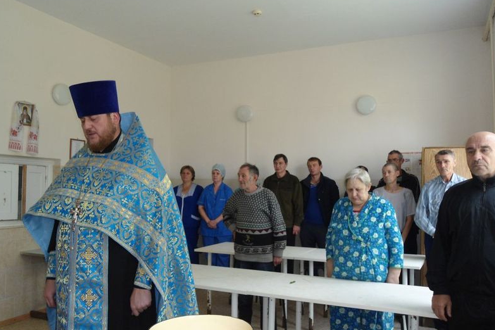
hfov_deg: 57.2
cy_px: 170
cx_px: 247
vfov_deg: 39.9
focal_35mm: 33
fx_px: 454
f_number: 3
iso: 100
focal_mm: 5.6
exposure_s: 1/40
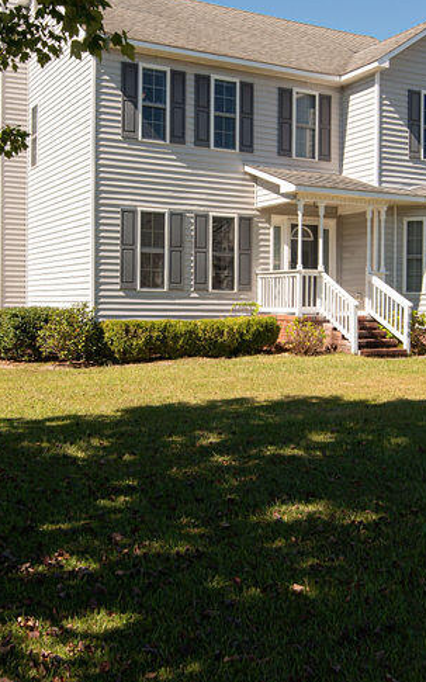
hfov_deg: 29.8
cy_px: 306
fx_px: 799
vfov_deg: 46.1
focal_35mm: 43
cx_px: 197
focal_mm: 20
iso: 320
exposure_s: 1/640
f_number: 7.1
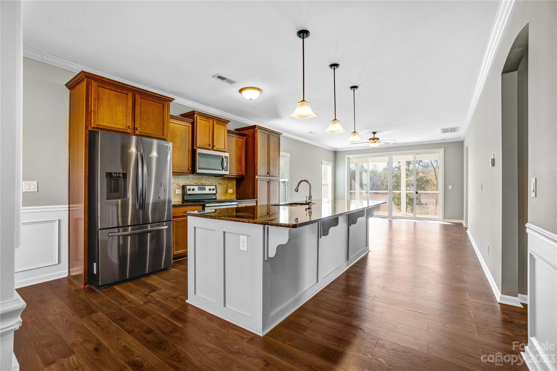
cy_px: 186
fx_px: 232
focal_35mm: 15
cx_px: 278
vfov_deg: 77.3
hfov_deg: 100.4
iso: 250
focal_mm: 10
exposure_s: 1/10
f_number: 9
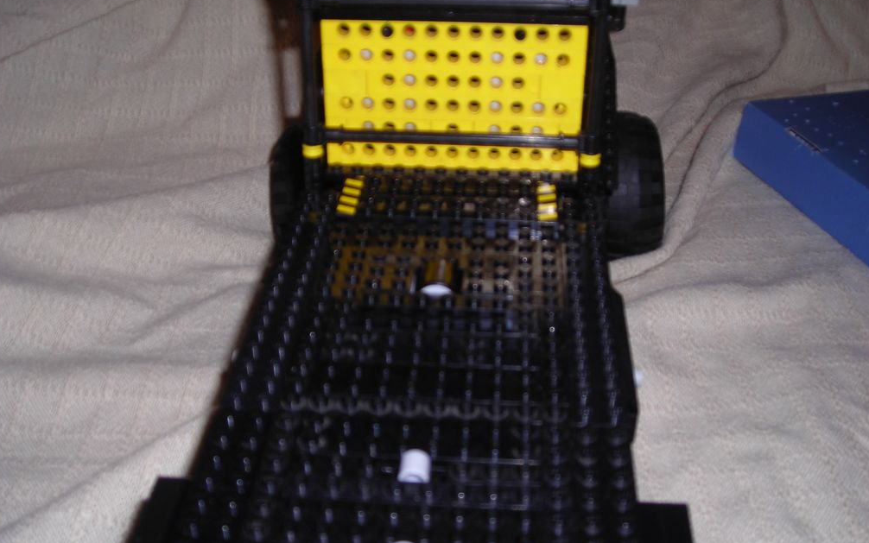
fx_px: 971
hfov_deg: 48.2
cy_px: 291
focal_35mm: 41
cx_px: 430
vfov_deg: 31.2
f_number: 3.2
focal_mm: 6.3
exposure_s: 1/60.1
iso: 50
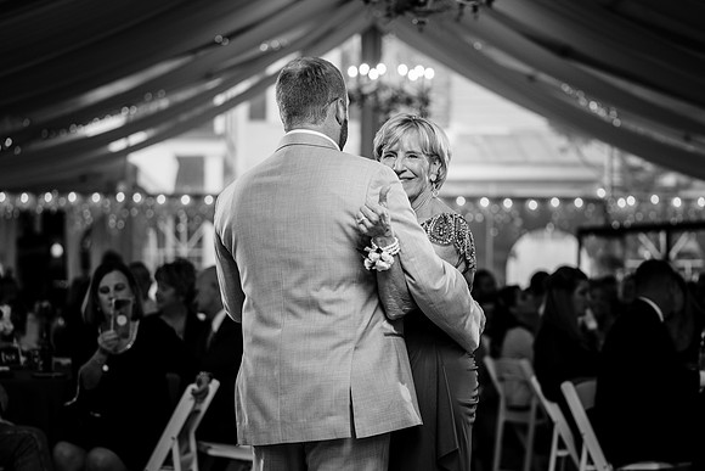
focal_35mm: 89
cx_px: 350
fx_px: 1740
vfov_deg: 15.4
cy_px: 235
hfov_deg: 22.9
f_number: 2.8
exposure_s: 1/250
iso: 500
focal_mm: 84
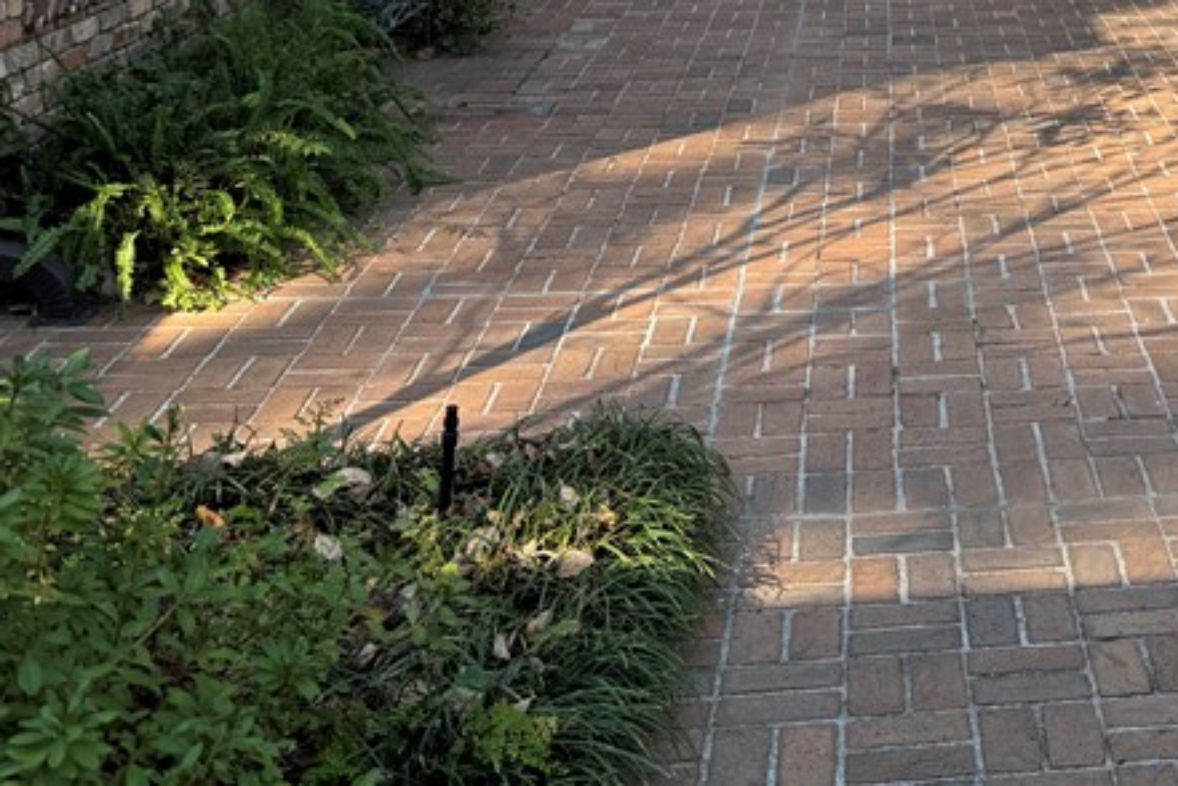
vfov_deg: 21.2
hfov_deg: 31.7
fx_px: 1898
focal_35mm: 58
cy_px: -238
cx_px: 1194
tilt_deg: -3.5
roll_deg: -0.9
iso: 80
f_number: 1.78
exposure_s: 1/567
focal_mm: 6.76
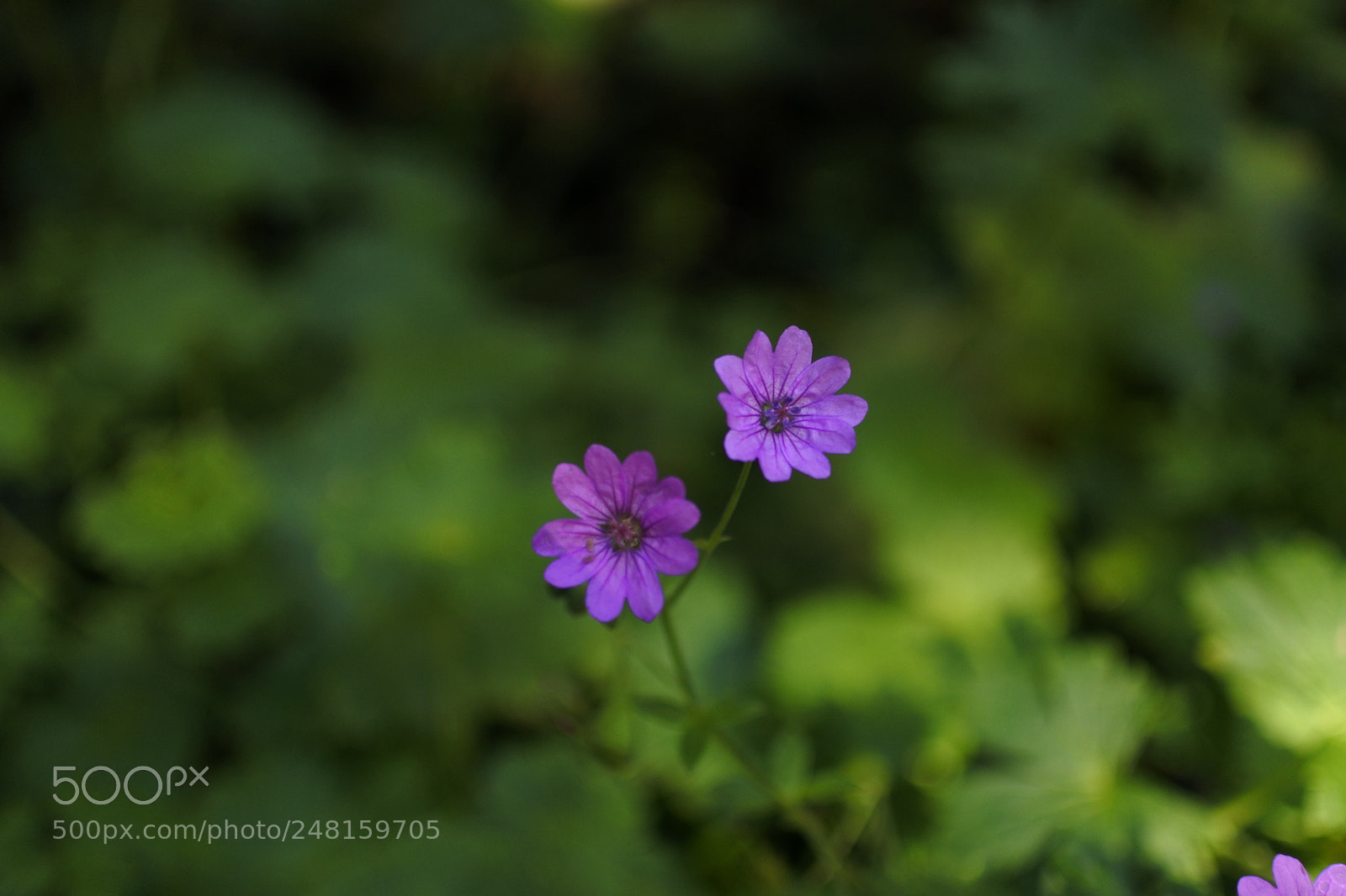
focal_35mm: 49
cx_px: 673
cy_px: 448
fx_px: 1832
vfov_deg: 27.5
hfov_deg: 40.4
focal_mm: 18.5
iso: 160
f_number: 1.8
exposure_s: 1/800
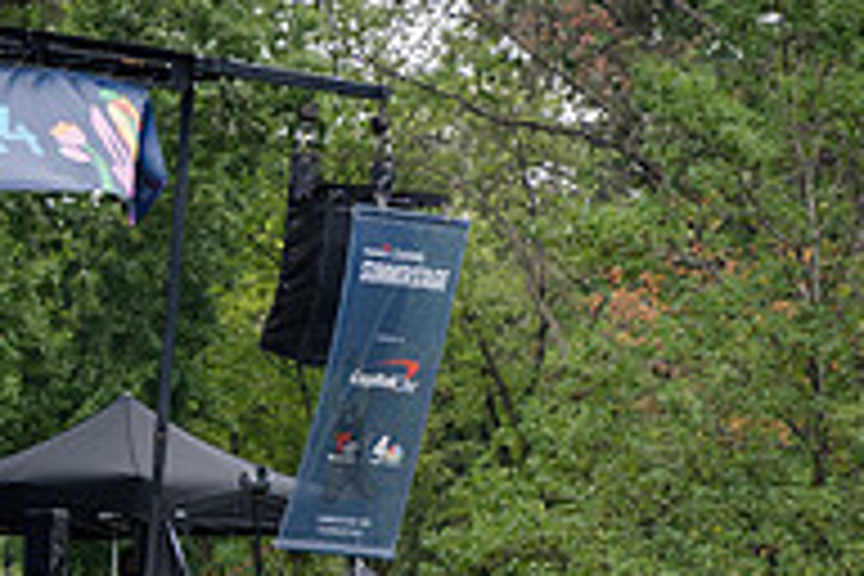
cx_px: -234
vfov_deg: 7.3
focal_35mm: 187
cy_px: 641
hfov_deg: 10.8
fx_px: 4488
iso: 1000
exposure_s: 1/640
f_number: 4
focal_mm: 62
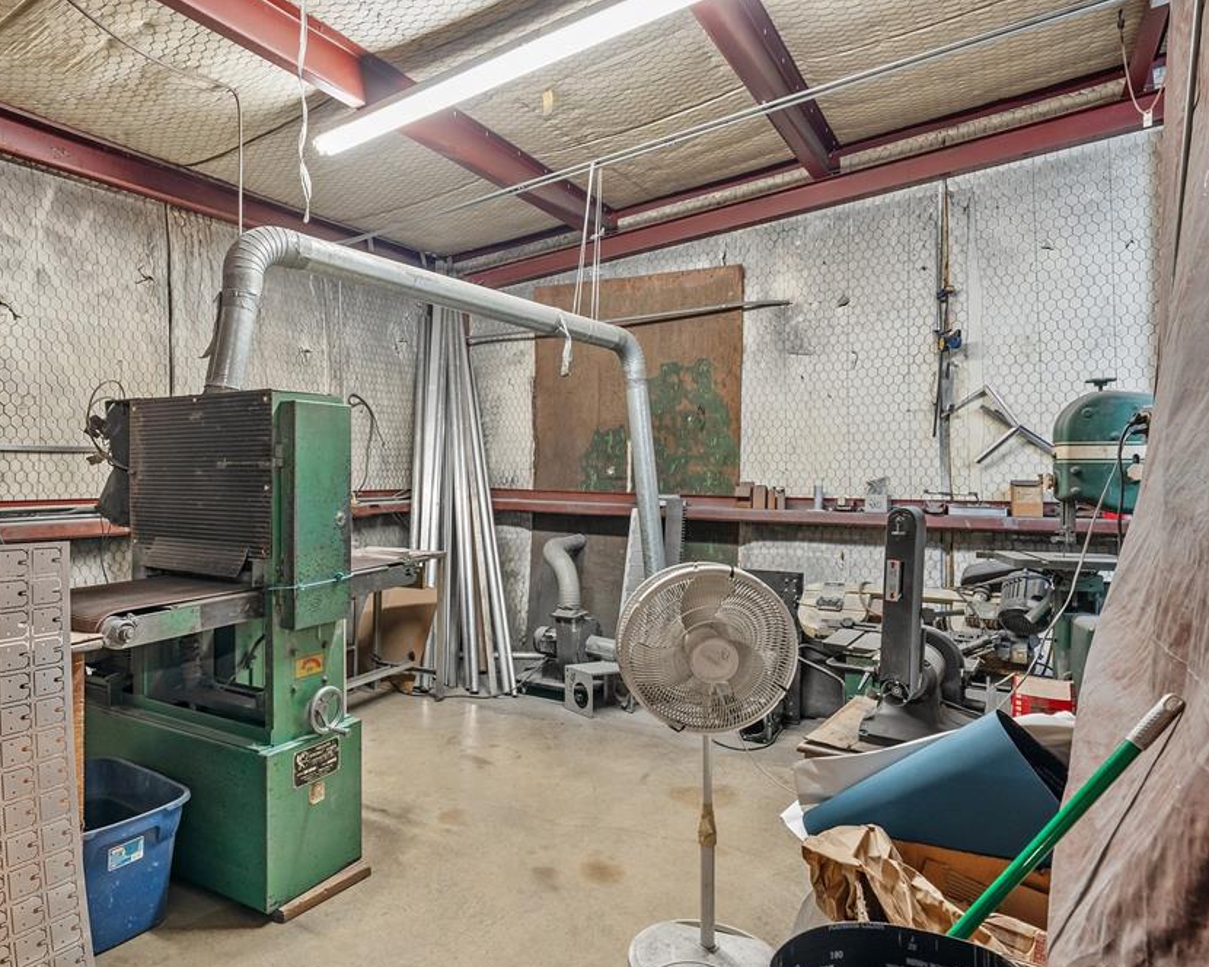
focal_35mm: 22
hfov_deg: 74.4
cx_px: 495
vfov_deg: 63.1
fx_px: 787
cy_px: 481
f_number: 8
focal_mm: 19
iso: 800
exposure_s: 1/4
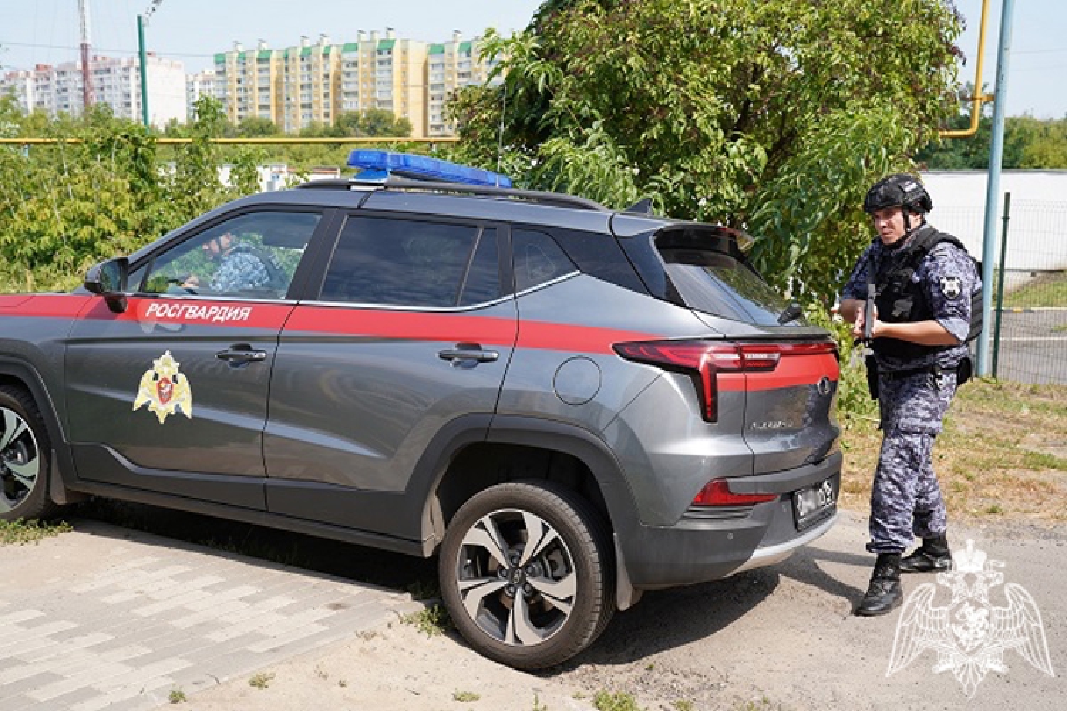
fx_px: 1156
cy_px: 356
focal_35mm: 39
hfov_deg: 49.6
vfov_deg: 34.2
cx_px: 534
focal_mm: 39
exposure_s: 1/250
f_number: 5.6
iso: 100
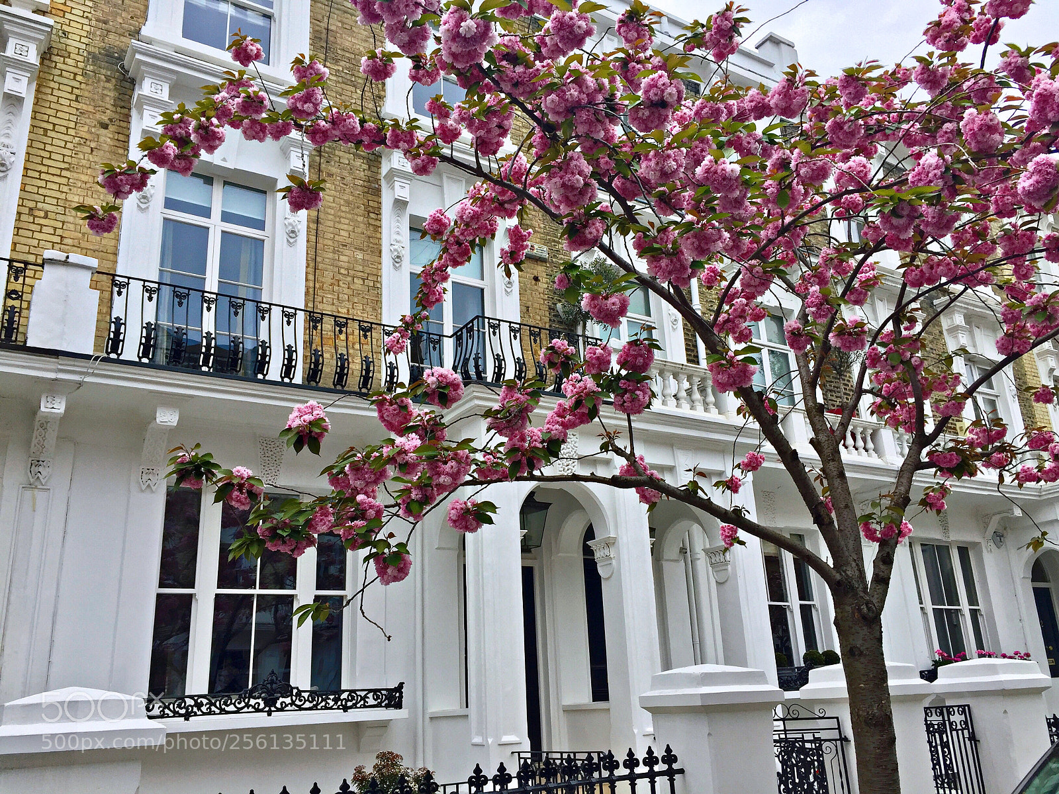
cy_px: 397
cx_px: 530
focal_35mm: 29
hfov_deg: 61.7
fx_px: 887
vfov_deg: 48.2
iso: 32
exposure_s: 1/408
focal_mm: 4.2
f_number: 2.2
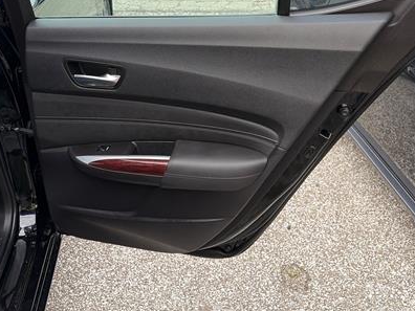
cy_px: 61
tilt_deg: -24.9
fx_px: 504
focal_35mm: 42
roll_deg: -0.8
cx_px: 204
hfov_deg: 44.8
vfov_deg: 33.3
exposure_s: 1/352
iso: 50
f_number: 1.6
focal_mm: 5.96
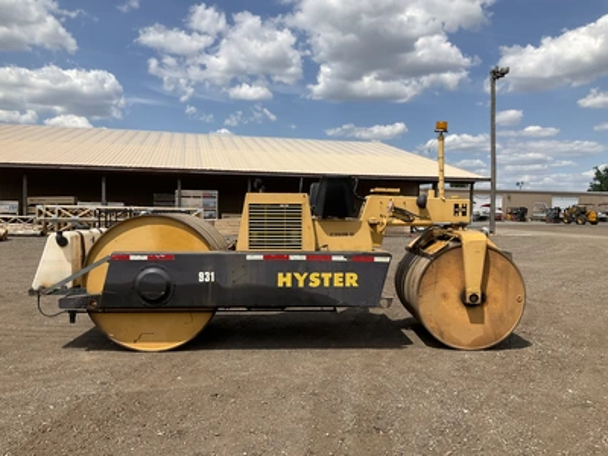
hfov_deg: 61.7
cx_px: 304
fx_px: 509
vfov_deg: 48.2
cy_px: 228
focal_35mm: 29
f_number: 1.8
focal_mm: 3
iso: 25
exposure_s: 1/2801
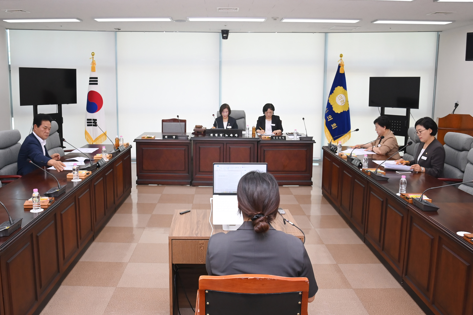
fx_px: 328
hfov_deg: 71.5
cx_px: 233
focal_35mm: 25
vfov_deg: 51.3
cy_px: 159
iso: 2500
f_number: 6.3
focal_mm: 24
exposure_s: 1/250
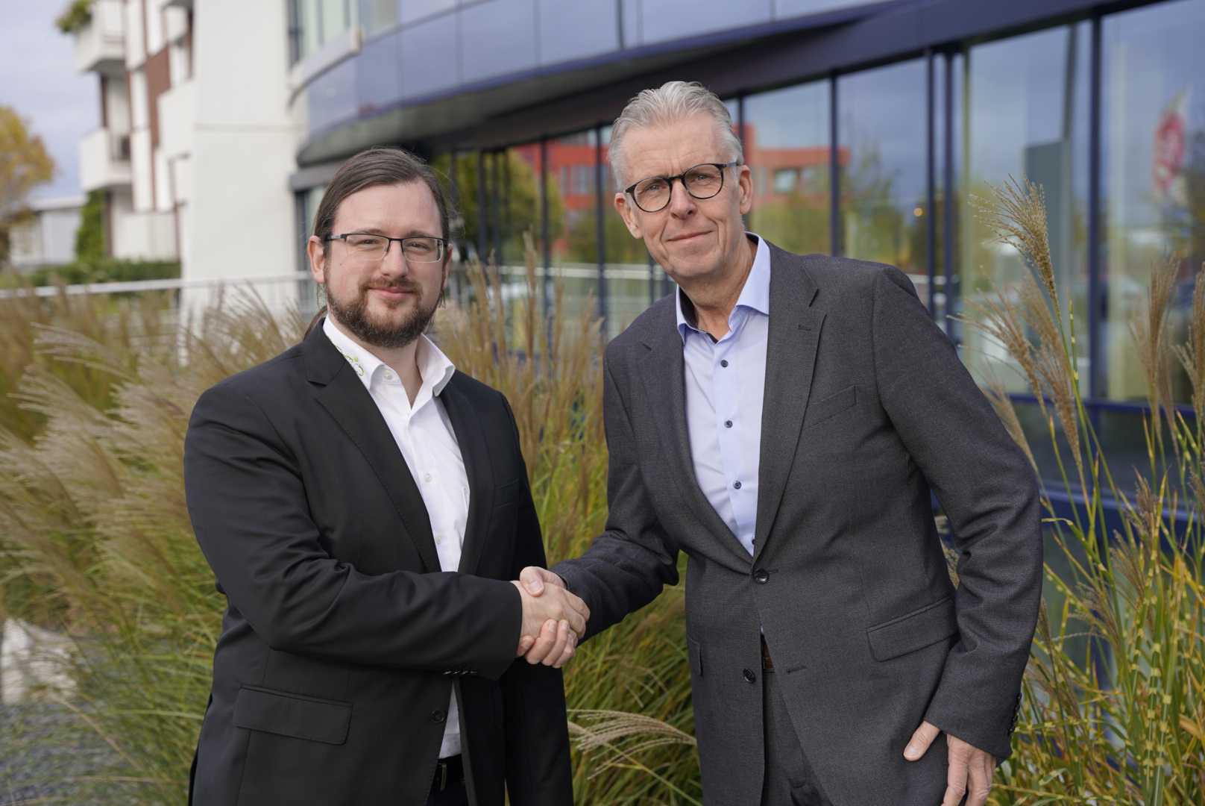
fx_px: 1779
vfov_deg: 25.5
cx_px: 602
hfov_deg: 37.4
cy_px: 403
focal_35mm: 53
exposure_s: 1/200
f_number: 4
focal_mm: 53.1
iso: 100
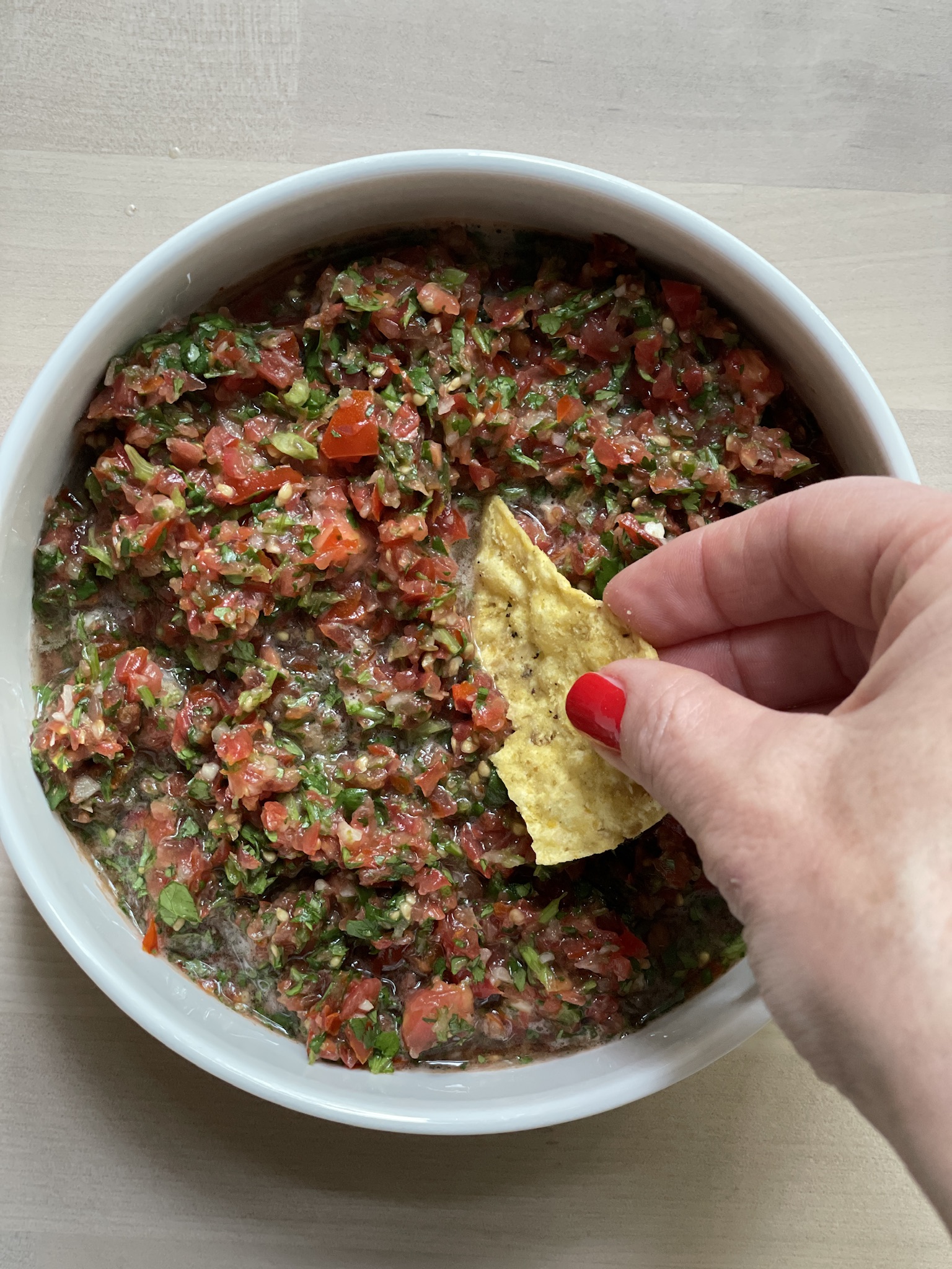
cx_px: 476
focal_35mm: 52
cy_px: 634
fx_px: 1907
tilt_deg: -88.0
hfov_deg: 28.0
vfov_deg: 36.8
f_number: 2
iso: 250
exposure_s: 1/67
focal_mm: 6
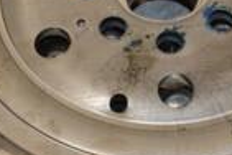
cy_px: 18
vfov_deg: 5.6
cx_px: 140
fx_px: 1566
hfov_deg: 8.5
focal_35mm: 243
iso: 800
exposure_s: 1/200
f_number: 6.3
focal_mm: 38
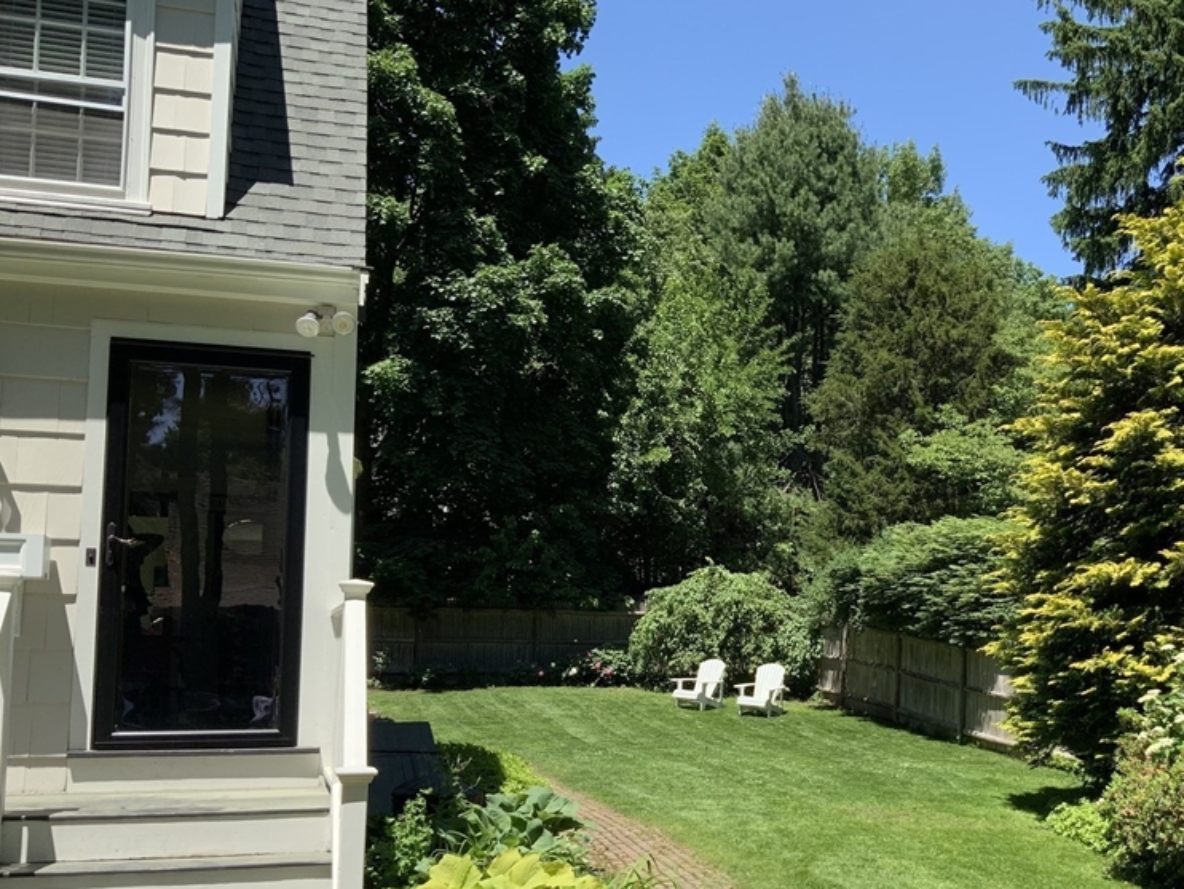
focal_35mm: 40
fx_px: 1369
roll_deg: -0.3
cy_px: 552
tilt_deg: +4.9
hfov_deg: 46.1
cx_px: 790
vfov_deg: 35.8
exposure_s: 1/997
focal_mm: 3
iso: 16
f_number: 1.8
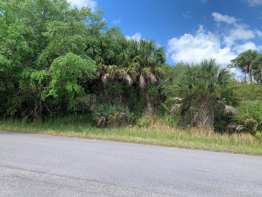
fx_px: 204
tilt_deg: +4.5
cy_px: 101
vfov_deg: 51.4
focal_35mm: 27
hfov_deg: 65.3
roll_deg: -2.9
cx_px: 129
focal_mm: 4.25
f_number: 1.8
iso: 25
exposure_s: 1/789
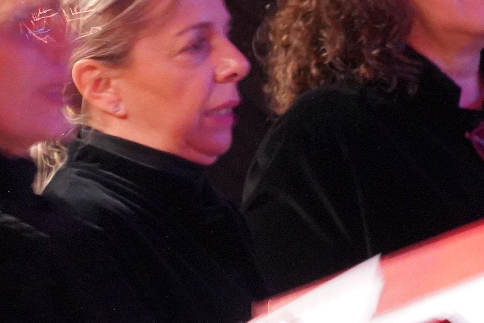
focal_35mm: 491
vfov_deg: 2.8
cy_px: 162
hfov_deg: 4.2
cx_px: 355
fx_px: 6601
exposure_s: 1/2
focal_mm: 128
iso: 12800
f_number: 6.3
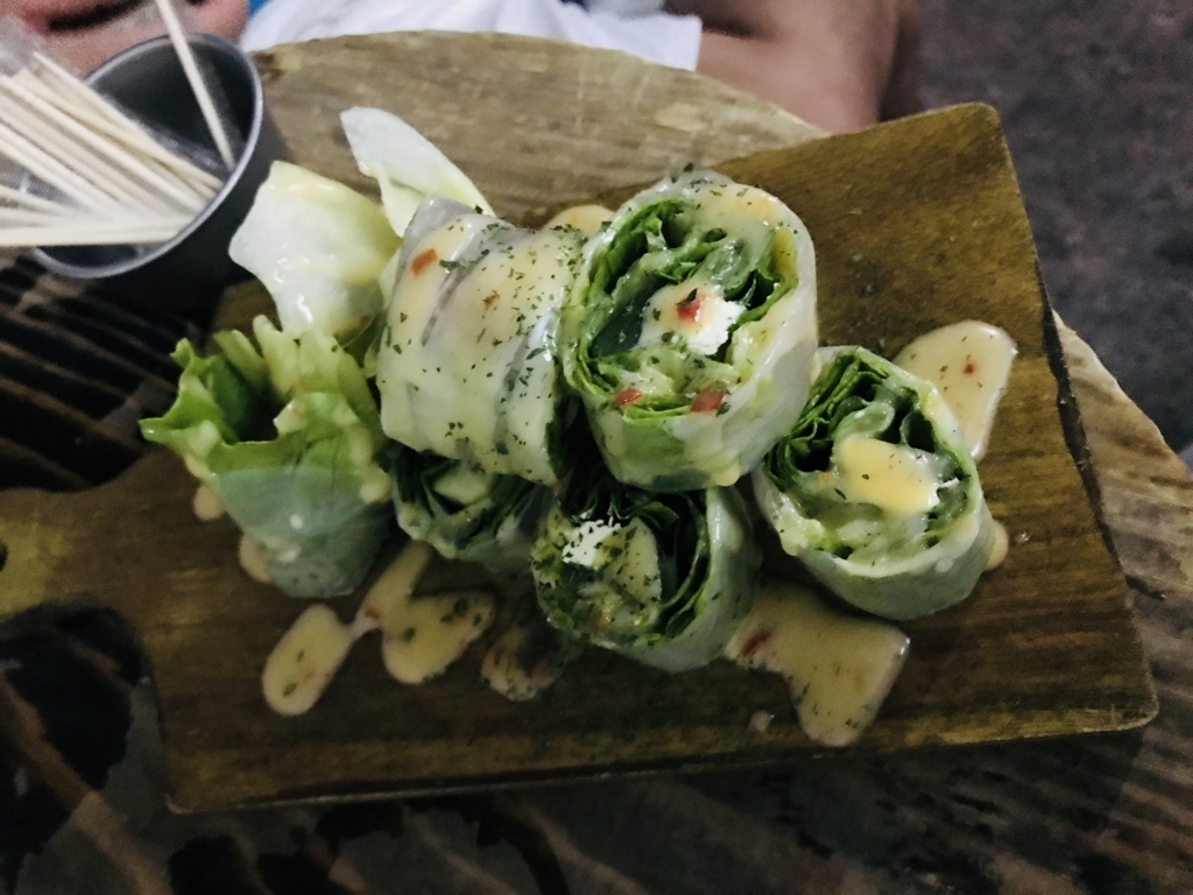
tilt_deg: -63.1
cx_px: 596
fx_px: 965
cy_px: 448
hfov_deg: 63.4
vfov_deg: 49.7
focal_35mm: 28
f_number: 1.8
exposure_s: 1/4
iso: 100
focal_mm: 3.99
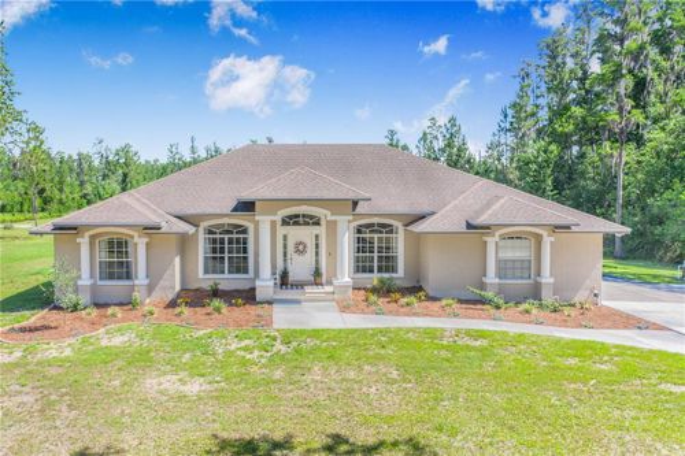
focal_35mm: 28
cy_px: 228
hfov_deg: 65.5
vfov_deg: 46.4
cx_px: 342
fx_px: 533
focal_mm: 10.26
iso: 100
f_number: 2.8
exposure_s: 1/1250
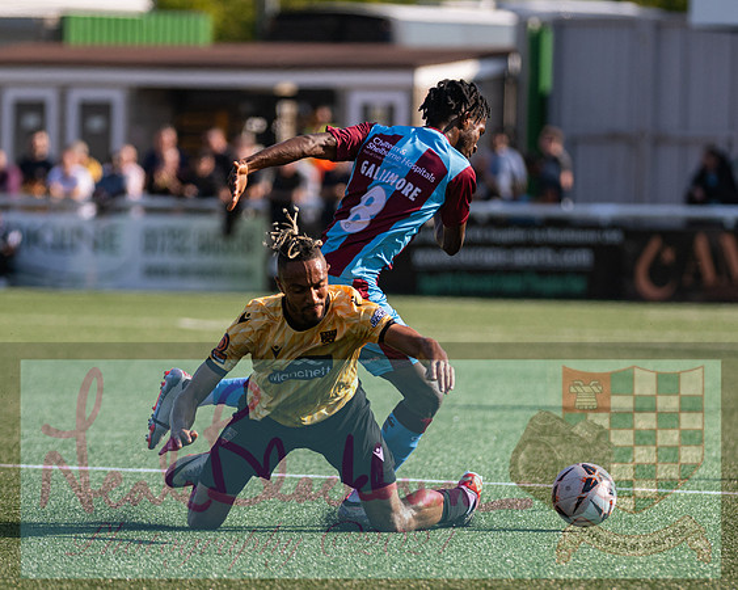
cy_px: 266
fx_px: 8842
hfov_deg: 4.8
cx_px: 382
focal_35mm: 405
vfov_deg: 3.8
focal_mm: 210
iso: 200
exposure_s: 1/3200
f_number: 2.8
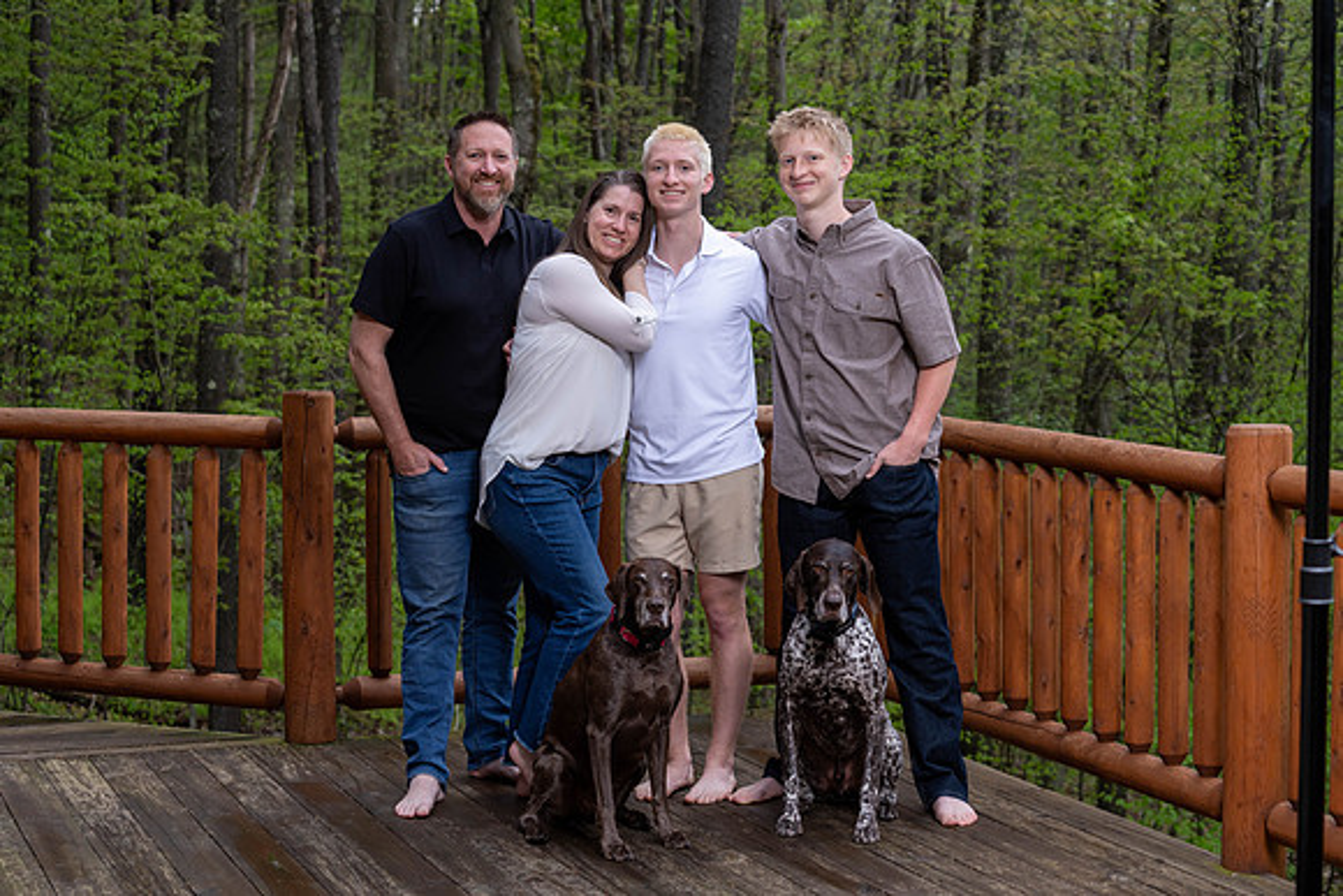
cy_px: 448
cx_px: 672
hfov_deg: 28.8
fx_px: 2612
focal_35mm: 70
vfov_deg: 19.5
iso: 400
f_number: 5.6
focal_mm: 70
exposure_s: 1/50
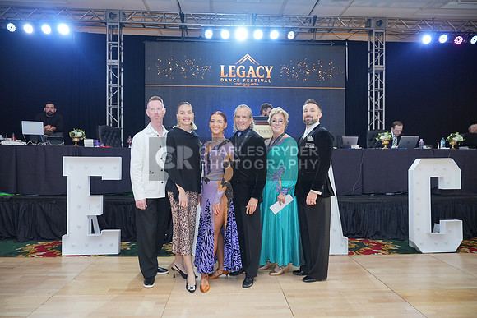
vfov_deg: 53.2
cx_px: 238
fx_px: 318
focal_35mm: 24
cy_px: 159
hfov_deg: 73.7
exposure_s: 1/200
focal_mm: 24
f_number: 4
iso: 1250
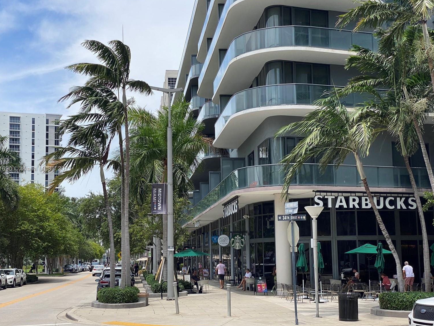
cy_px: 169
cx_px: 209
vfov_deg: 26.6
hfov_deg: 34.9
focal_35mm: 55
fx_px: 690
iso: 20
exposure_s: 1/1653
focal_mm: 6
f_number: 2
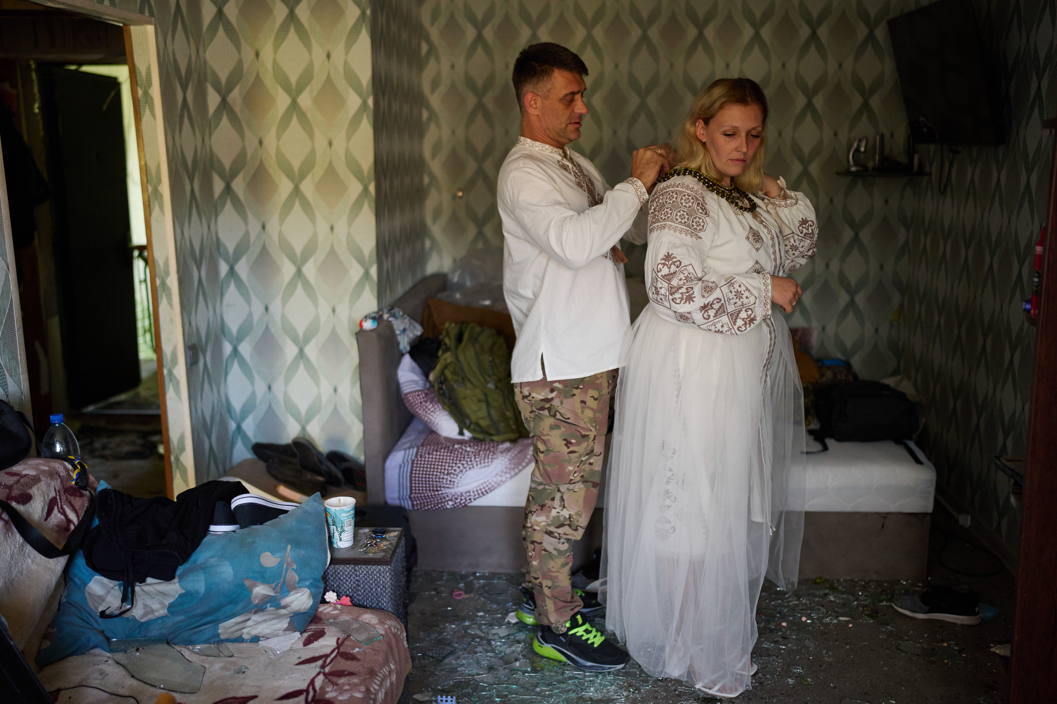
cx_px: 528
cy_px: 352
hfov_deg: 54.4
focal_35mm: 35
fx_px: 1028
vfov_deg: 37.9
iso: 1000
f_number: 1.4
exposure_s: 1/640
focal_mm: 35
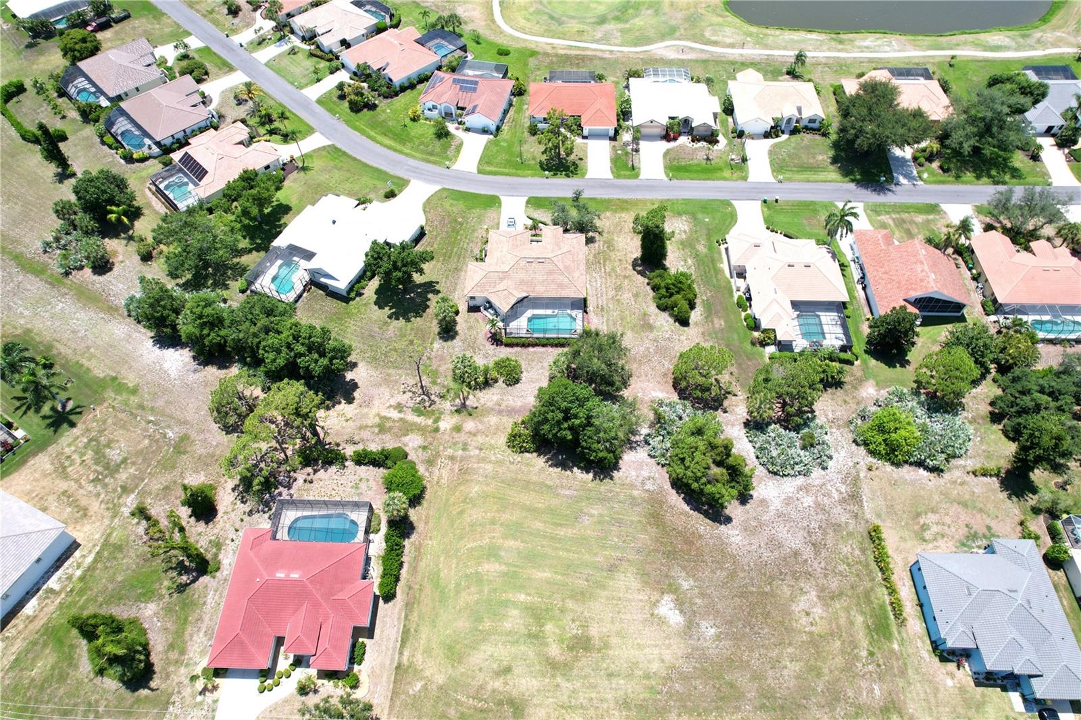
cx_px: 540
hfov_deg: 78.6
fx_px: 660
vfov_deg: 57.2
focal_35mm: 22
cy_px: 360
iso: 100
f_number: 2.8
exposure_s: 1/1600
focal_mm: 8.38
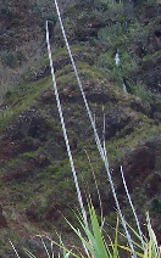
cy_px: 30
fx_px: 1070
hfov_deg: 8.1
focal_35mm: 152
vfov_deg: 13.7
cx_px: -200
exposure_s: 1/350
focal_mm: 8
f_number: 4.8
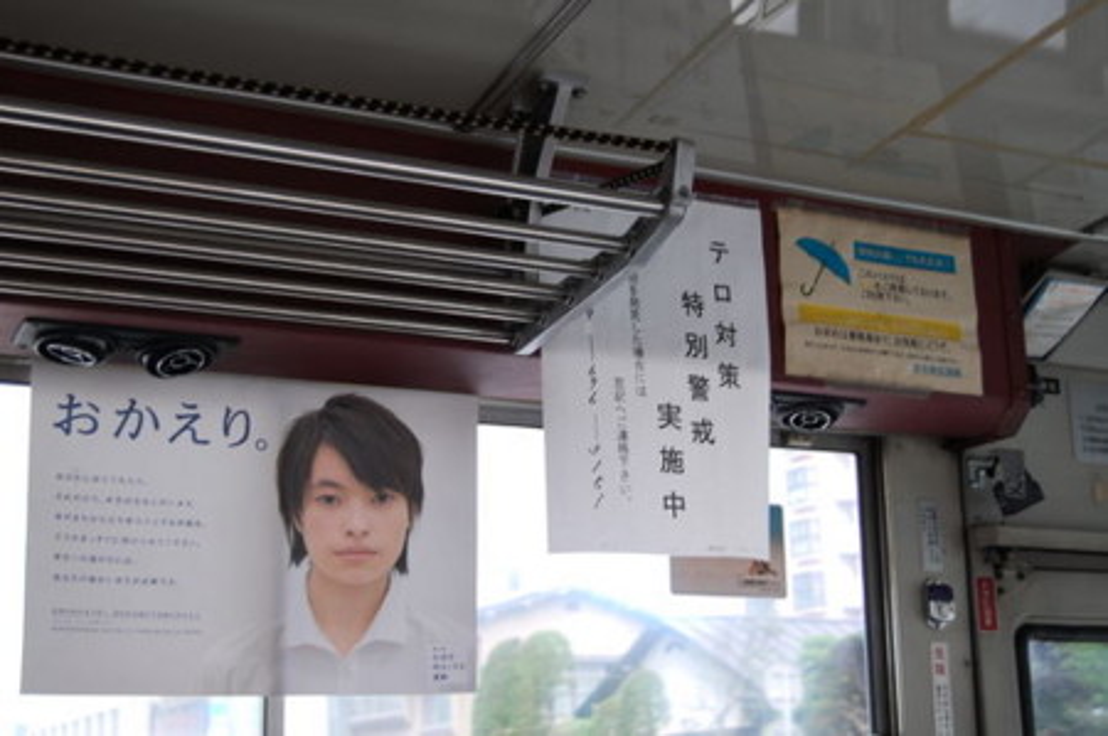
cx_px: 554
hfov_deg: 38.9
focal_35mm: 51
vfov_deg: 26.4
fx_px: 1568
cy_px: 368
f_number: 5
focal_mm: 34
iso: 200
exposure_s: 1/100
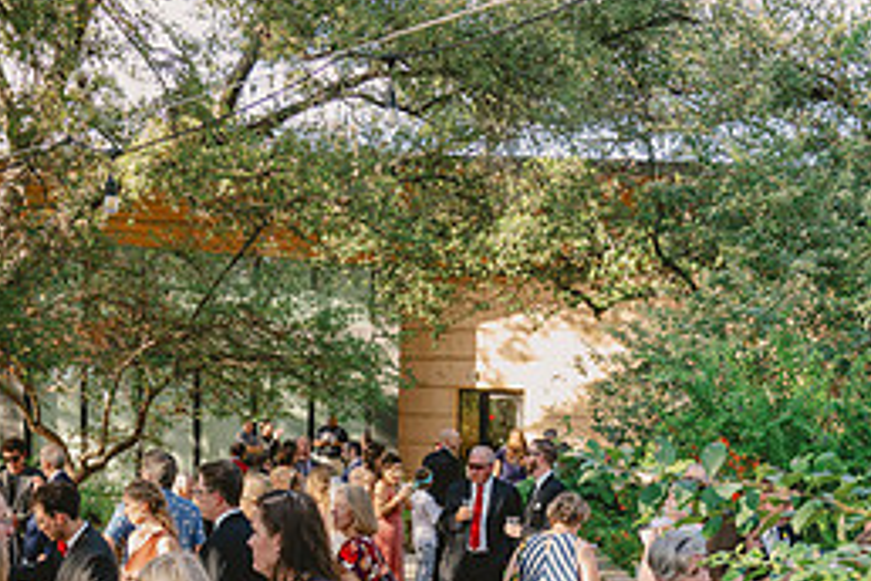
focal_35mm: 54
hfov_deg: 36.9
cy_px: 546
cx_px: 425
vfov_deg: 24.2
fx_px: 1306
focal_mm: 24
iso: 400
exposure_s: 1/250
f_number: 4
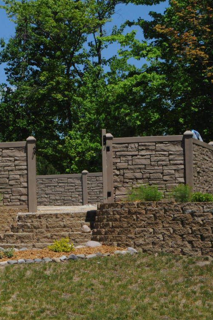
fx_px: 912
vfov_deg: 19.9
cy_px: 161
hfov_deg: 13.2
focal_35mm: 103
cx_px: 3
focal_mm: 45
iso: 800
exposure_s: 1/800
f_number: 14
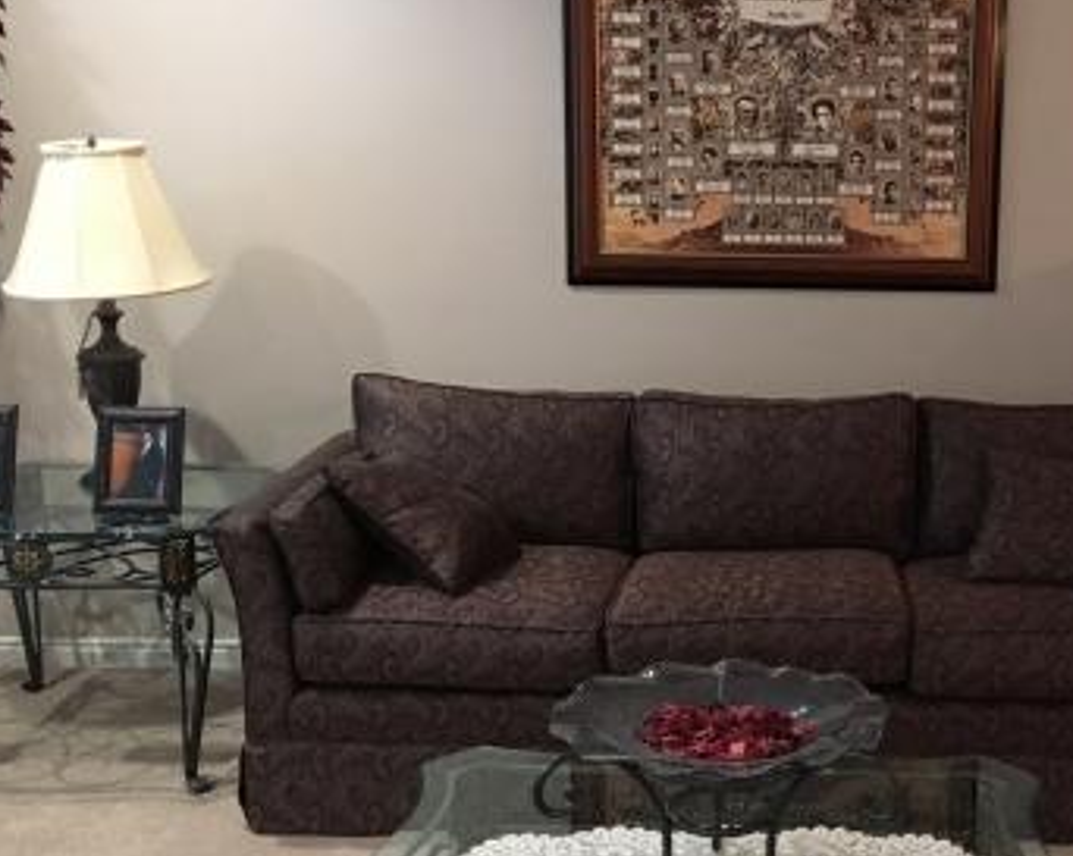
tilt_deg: -11.3
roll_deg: -1.5
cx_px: 819
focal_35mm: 53
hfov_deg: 34.6
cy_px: 430
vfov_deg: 28.6
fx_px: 1682
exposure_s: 1/30
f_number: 2.2
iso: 250
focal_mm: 4.15
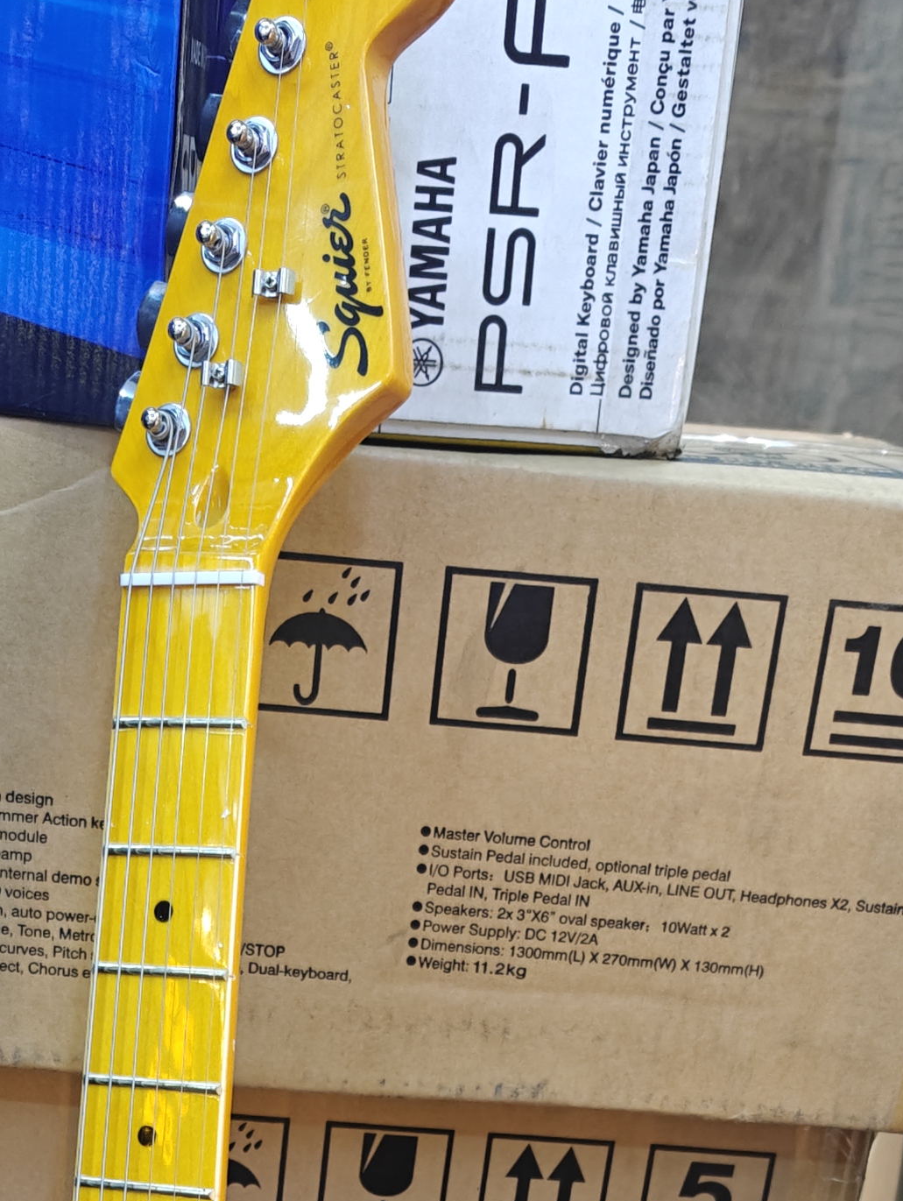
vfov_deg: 24.3
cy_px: 1558
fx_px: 2431
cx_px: 308
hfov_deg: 21.0
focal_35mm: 70
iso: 800
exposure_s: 1/100
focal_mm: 6.06
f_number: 1.7
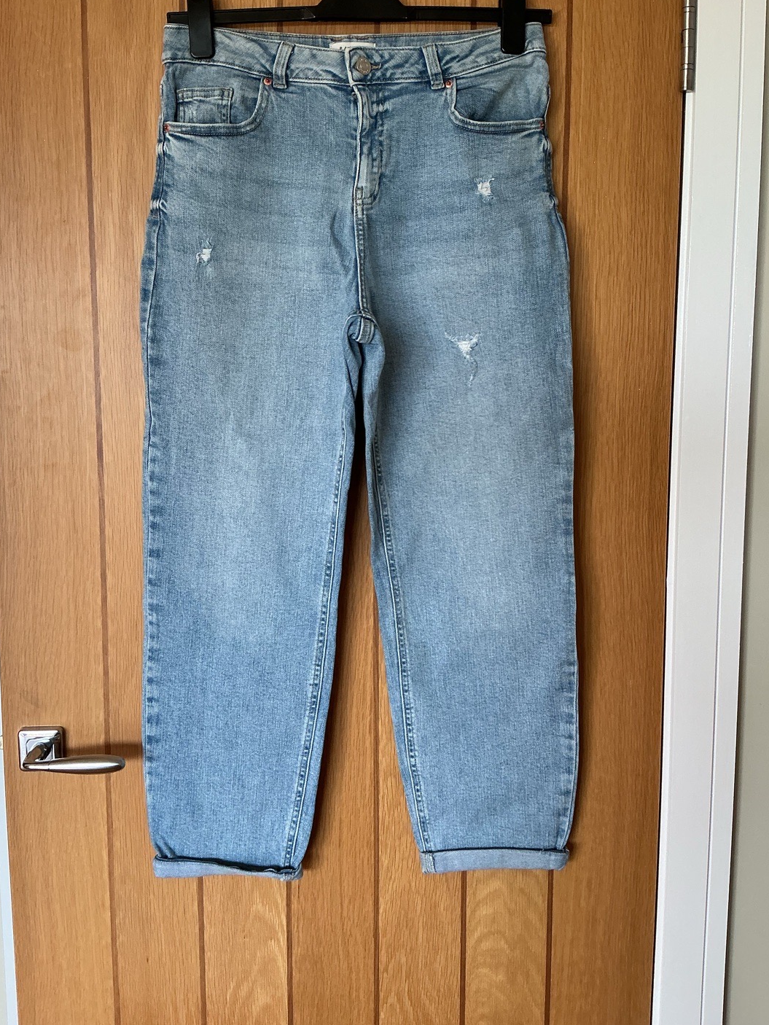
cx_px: 357
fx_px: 977
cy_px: 458
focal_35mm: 33
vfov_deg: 55.2
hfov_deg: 42.9
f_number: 1.8
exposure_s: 1/120
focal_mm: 3
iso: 64
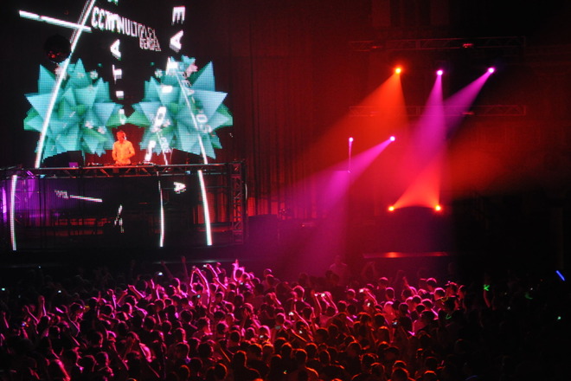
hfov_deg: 24.6
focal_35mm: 82
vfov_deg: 16.6
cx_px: 286
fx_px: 1308
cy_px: 190
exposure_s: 1/20
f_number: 5.6
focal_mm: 55
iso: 1600
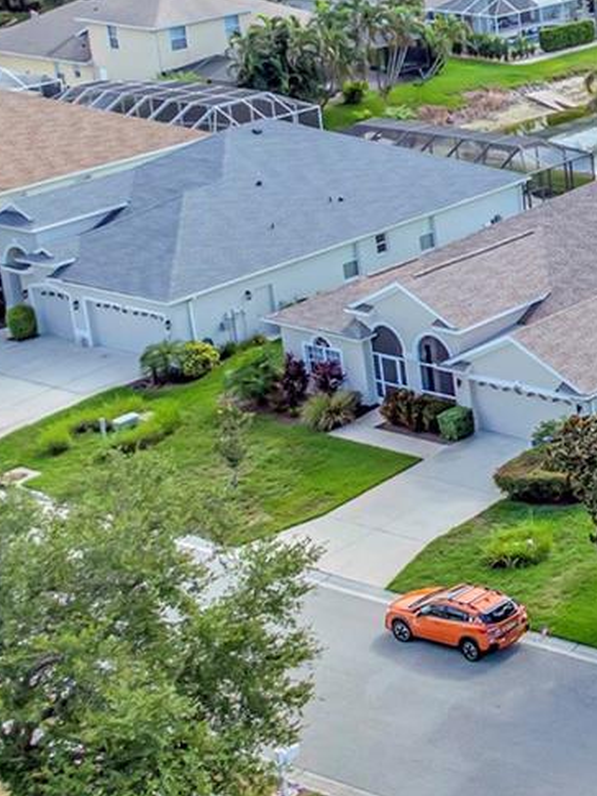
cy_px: 155
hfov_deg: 15.0
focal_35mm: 79
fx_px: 1818
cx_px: 1209
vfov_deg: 24.3
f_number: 2.8
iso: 330
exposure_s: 1/3200
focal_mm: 12.29
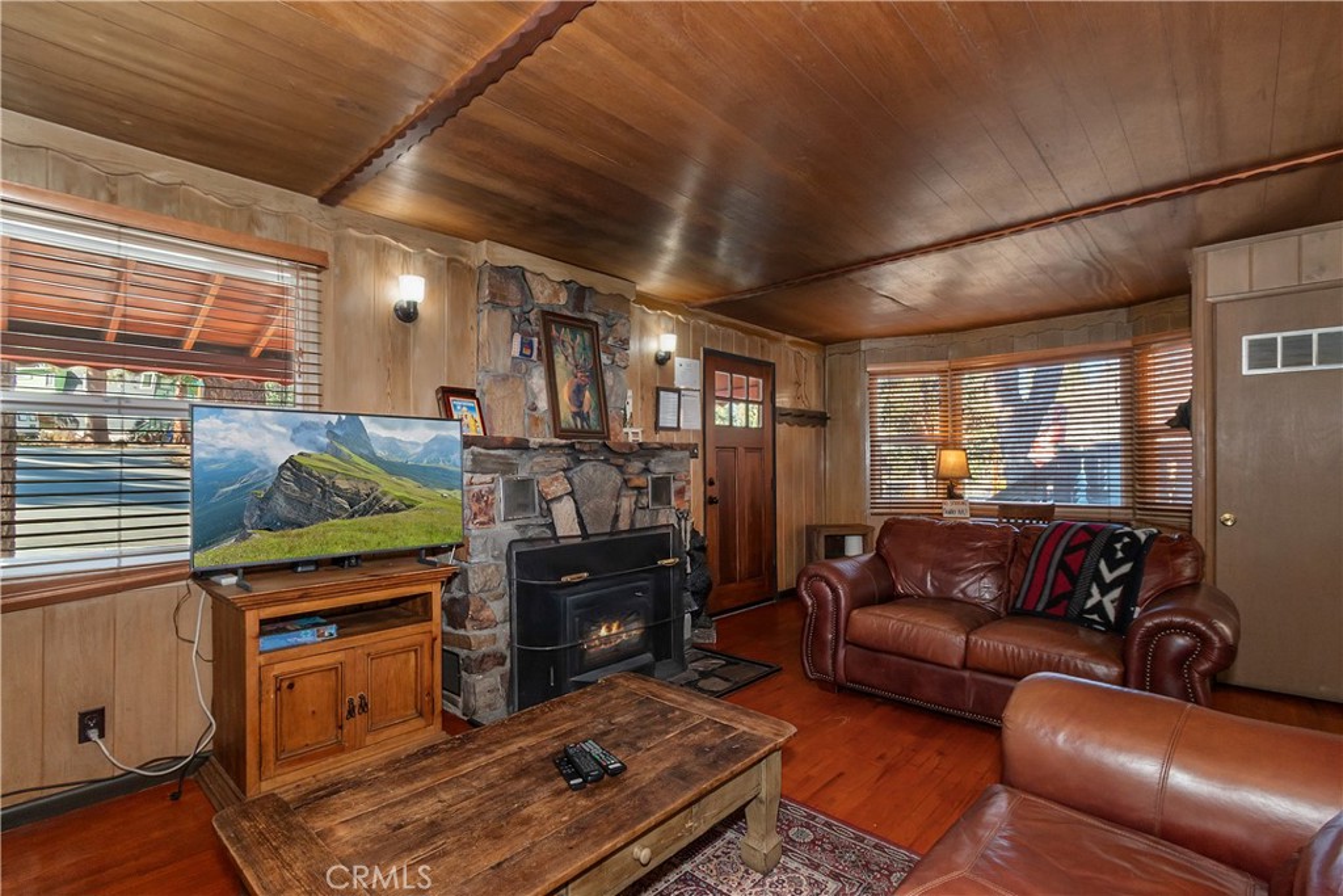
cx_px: 672
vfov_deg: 77.3
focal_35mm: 15
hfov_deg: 100.4
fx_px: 560
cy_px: 448
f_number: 8
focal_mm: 10
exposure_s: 1/30
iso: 400
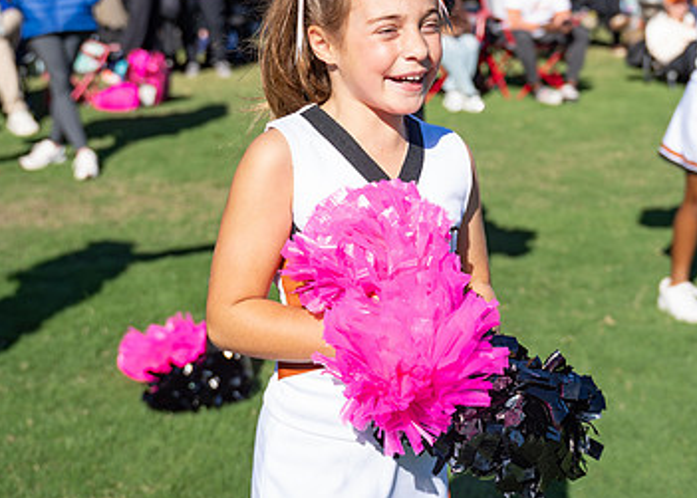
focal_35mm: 68
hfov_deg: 29.0
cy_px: 110
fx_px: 1347
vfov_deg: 20.8
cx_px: 414
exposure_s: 1/4000
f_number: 2.8
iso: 250
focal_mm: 32.6
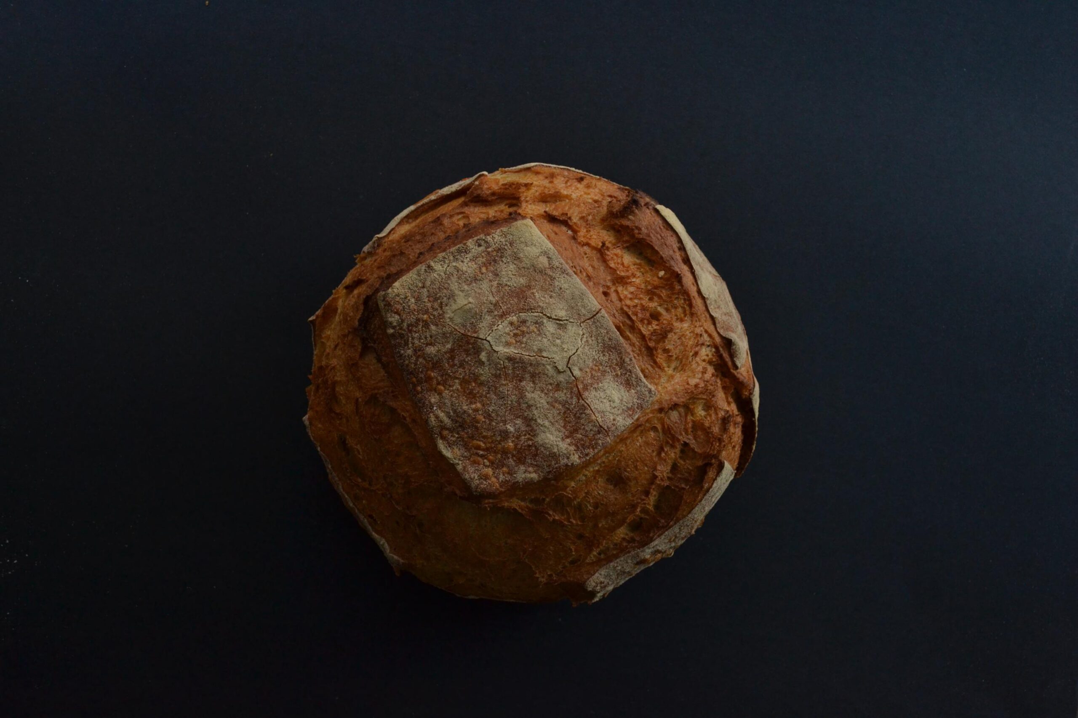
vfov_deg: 34.2
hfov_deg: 49.6
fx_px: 1168
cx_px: 539
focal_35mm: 39
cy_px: 359
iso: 800
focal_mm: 26
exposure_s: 1/50
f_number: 8
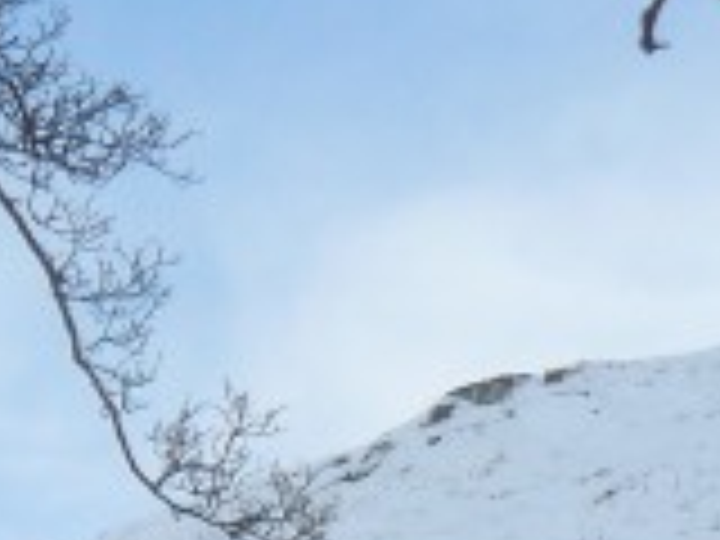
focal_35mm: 173
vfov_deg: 8.1
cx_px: -684
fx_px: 3598
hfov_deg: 10.6
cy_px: 1112
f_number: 5.6
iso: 100
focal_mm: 6
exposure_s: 1/250
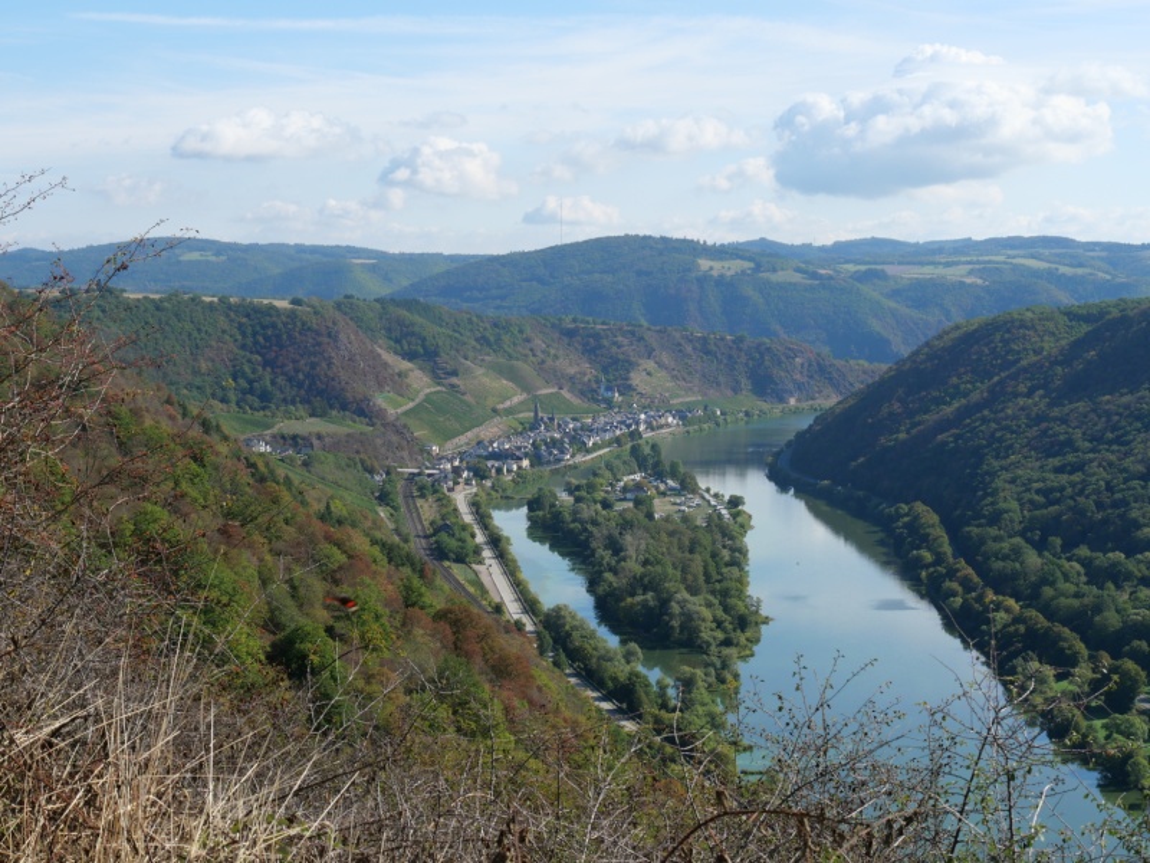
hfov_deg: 30.3
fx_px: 2126
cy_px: 432
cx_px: 575
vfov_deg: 22.9
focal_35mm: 64
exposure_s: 1/400
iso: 200
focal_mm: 32
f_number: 7.1
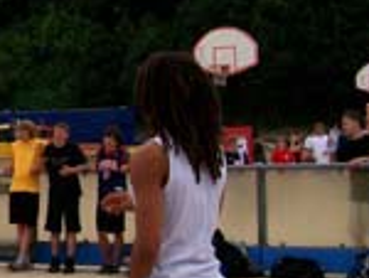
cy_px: 89
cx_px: -103
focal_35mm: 102
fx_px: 1089
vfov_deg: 14.5
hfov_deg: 18.0
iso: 80
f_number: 5.1
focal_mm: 5.6
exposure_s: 1/350
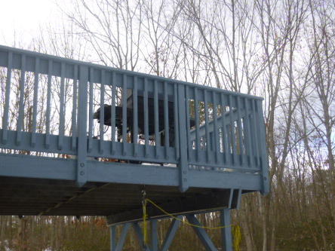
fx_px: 348
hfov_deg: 51.3
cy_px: 161
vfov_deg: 39.3
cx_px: 157
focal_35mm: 36
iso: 100
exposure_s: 1/125
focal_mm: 4.5
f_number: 3.1
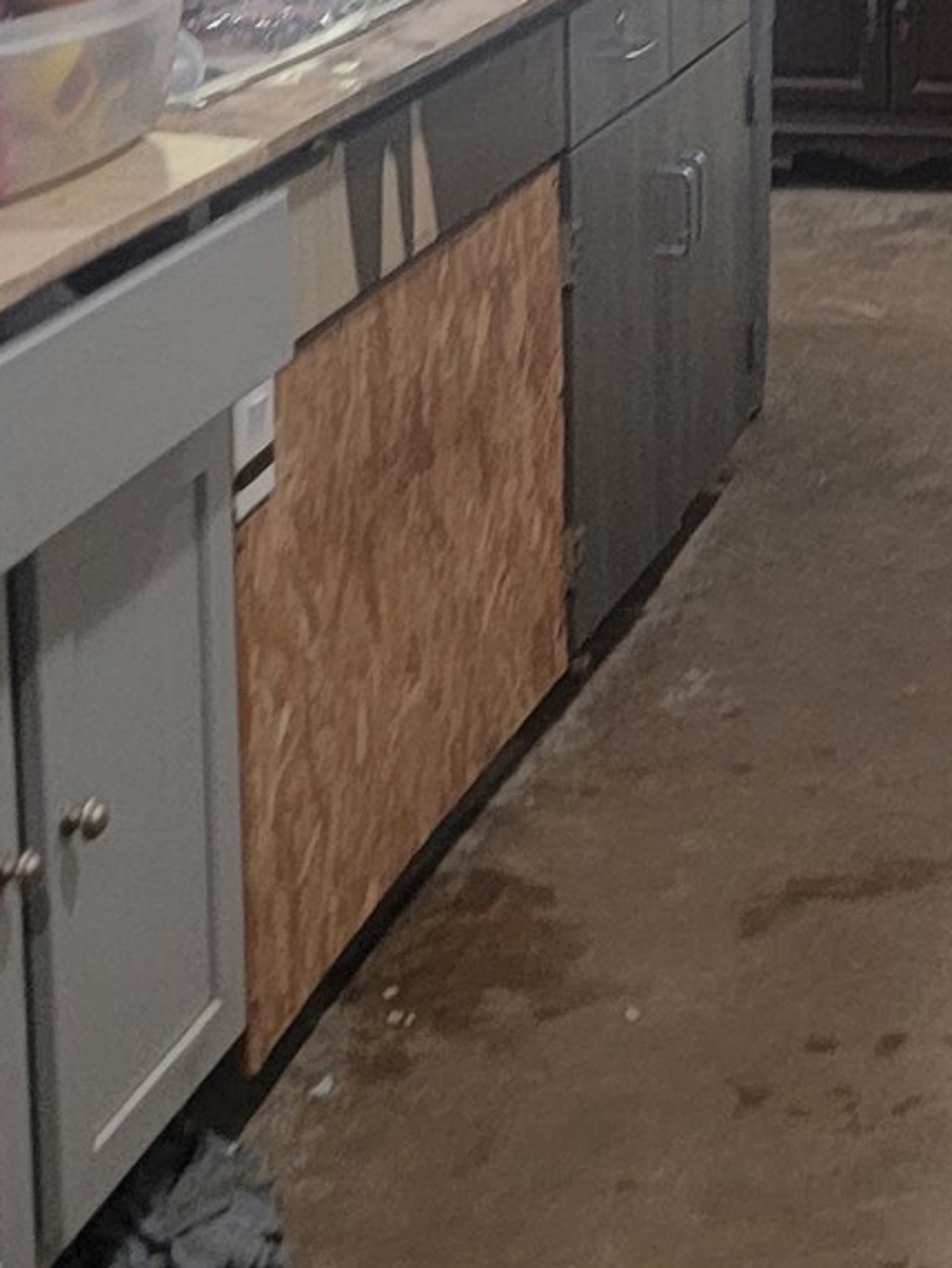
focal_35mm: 86
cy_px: 66
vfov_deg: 22.1
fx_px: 3150
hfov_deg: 16.5
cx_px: 1145
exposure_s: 1/60
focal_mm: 6.7
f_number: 1.8
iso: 200
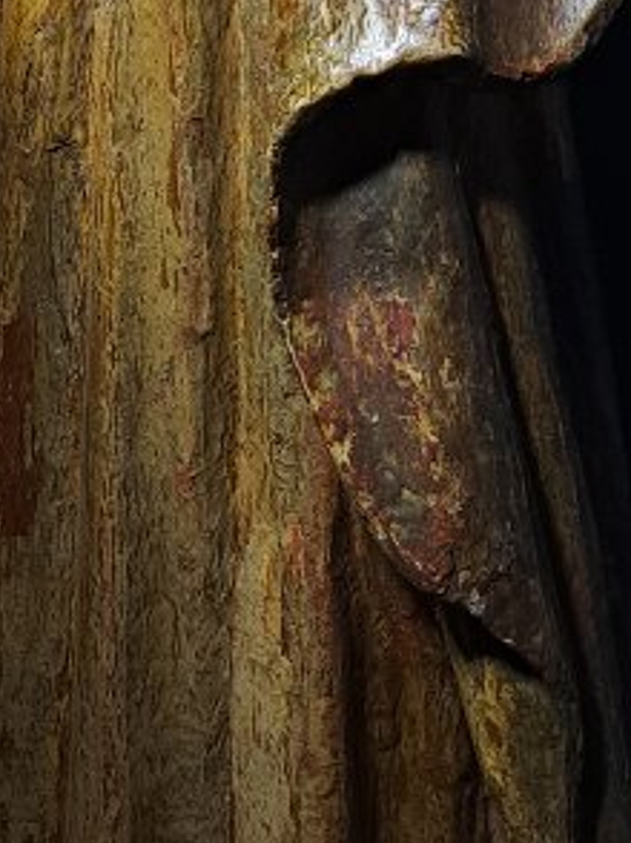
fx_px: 2385
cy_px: -442
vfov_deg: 17.8
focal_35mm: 98
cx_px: 86
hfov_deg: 14.9
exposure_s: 1/50
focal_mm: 5.23
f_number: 1.8
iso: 125
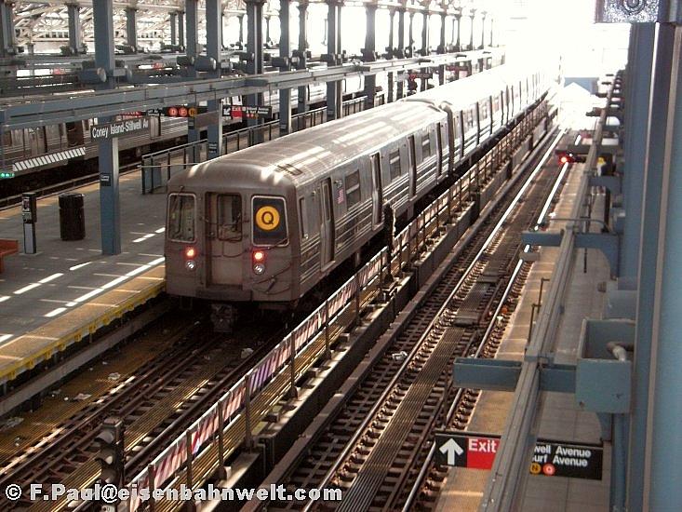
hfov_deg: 33.2
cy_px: 256
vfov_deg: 25.2
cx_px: 341
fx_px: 1143
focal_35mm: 58
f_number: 3.7
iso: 160
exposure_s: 1/60
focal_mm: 9.7
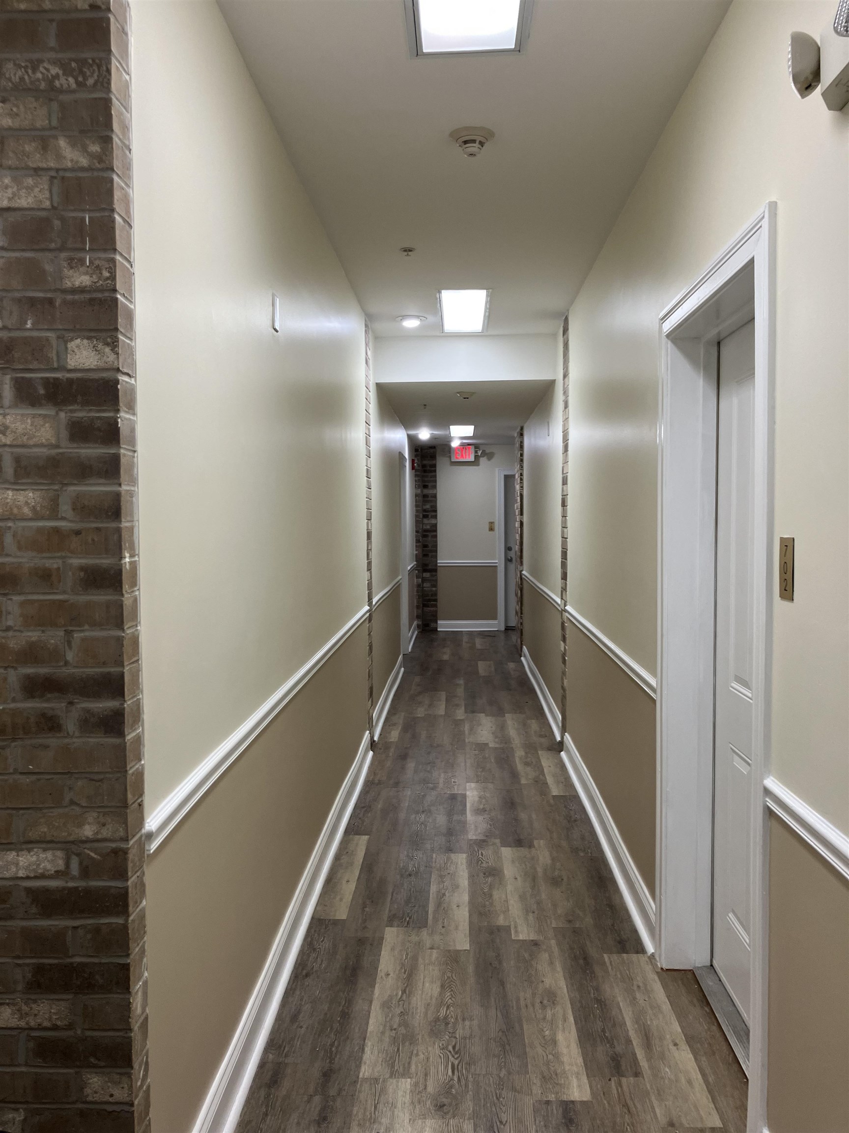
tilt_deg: -1.7
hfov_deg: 49.7
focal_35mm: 28
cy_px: 566
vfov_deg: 63.4
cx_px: 424
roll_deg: -1.1
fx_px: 916
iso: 50
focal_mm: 3.99
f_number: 1.8
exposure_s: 1/60
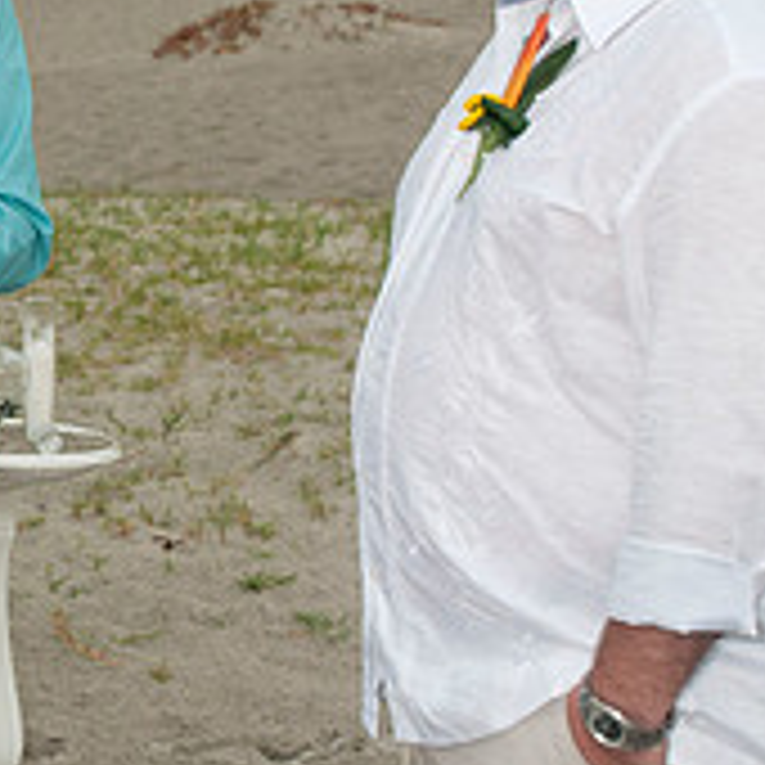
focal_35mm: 152
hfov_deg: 11.3
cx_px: -126
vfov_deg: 11.5
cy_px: 236
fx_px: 3800
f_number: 5.6
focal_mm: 35
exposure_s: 1/100
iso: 400
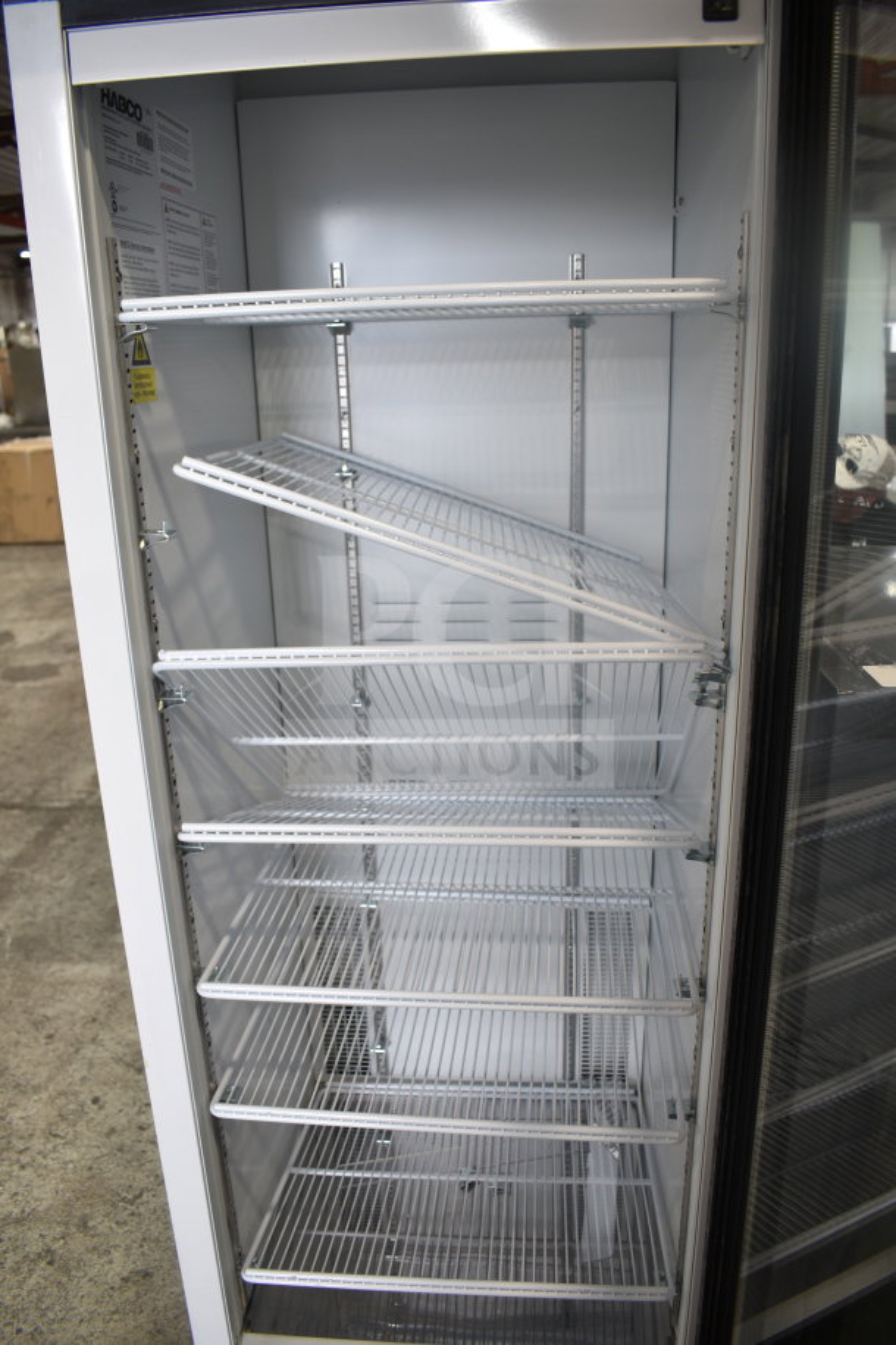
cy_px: 672
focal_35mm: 27
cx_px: 448
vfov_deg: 67.4
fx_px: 1008
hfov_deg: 47.9
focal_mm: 18
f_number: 3.5
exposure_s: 1/50
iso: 200
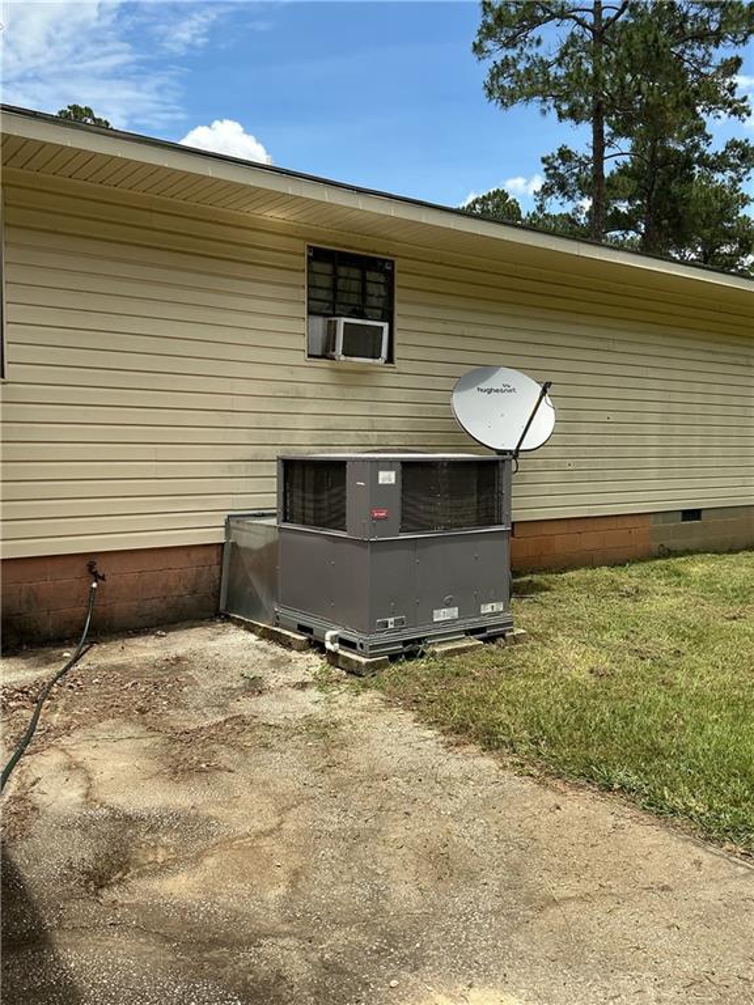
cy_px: 502
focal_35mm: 29
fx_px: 842
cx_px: 377
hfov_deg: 48.2
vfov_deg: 61.7
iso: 25
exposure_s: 1/1577
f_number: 1.8
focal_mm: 3
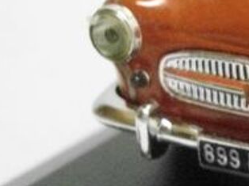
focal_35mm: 118
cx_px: 361
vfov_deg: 12.5
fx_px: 848
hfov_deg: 15.5
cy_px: 48
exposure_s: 1/80
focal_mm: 6.7
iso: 1600
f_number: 3.2
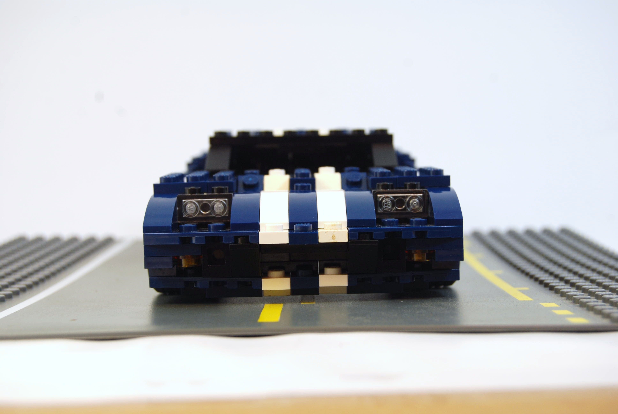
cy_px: 207
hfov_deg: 29.8
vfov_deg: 20.2
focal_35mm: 68
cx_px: 309
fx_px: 1160
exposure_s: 1/60
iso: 200
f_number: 7.1
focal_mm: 45
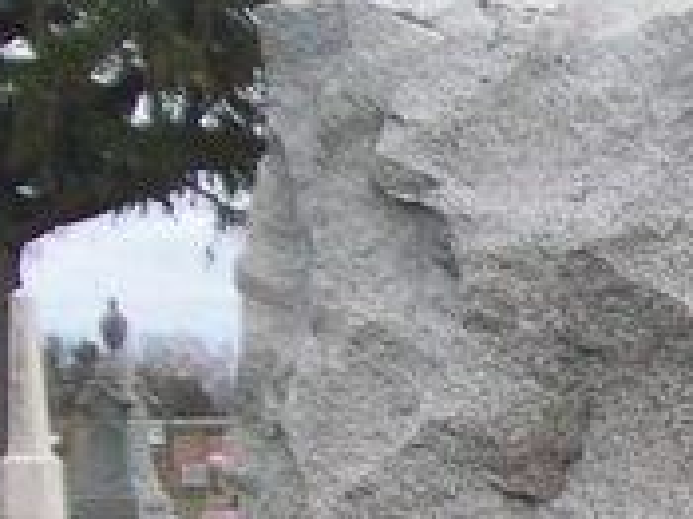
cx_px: 1394
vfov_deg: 8.6
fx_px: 3301
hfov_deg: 10.9
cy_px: 923
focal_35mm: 165
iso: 64
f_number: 2.7
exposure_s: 1/160
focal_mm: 6
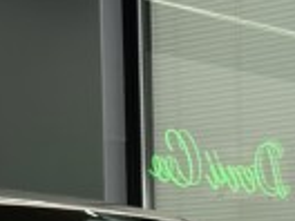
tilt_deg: -11.8
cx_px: 246
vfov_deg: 7.1
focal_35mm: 186
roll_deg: +1.3
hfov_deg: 10.6
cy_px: 665
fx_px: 1585
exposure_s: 1/100
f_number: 1.78
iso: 64
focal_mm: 6.76
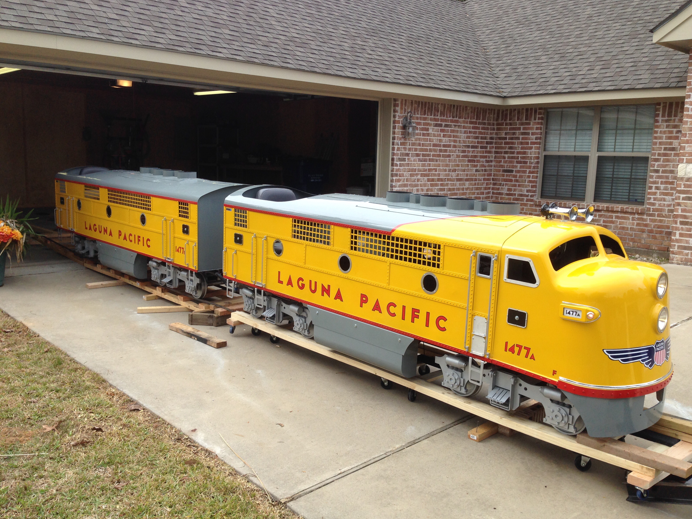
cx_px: 338
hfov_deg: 54.0
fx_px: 680
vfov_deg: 41.8
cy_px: 257
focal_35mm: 34
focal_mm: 4.12
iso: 50
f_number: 2.4
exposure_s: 1/616
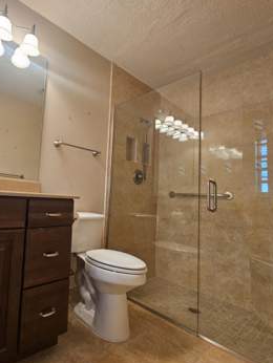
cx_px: 84
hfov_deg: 69.0
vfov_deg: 87.7
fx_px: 189
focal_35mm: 18
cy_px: 180
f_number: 2.2
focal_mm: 2.2
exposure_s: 1/40
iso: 320
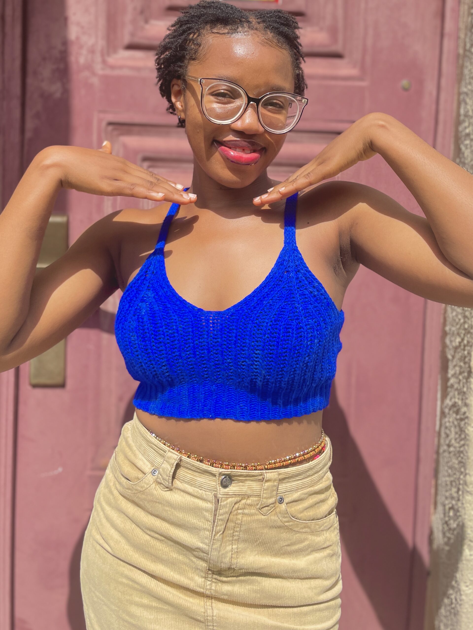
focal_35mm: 26
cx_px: 236
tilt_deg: -2.5
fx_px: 474
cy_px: 315
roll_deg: -0.9
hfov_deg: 53.1
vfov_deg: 67.3
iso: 50
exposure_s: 1/2817
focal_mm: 4.2
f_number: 1.6
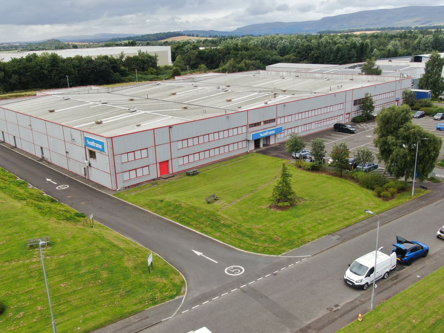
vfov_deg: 54.9
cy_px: 166
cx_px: 222
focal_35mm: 25
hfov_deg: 69.4
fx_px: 321
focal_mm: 4.48
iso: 100
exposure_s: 1/500
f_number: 2.8
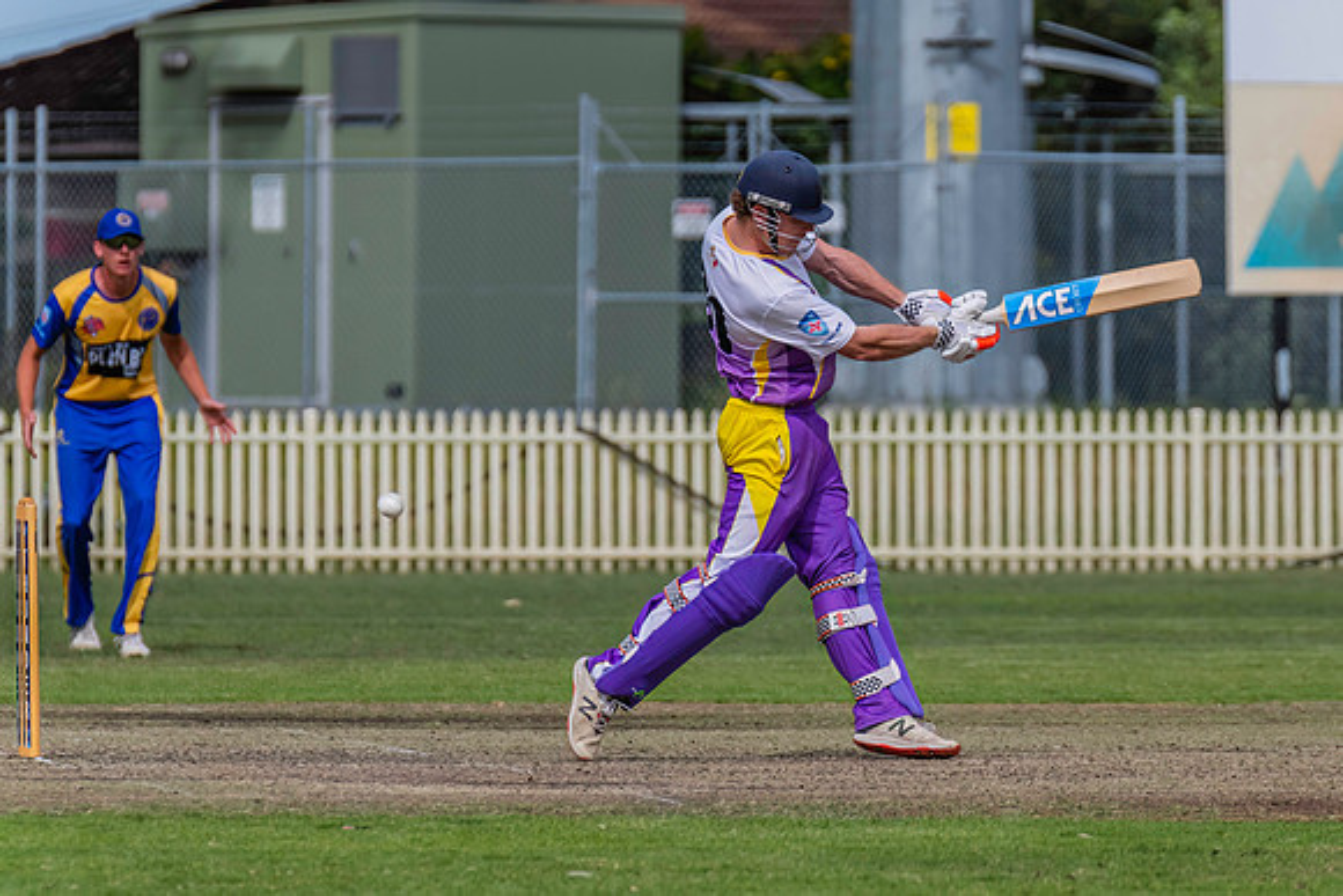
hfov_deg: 3.7
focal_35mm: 562
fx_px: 20969
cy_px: 476
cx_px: 856
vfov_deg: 2.4
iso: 800
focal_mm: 440
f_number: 8
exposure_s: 1/2500
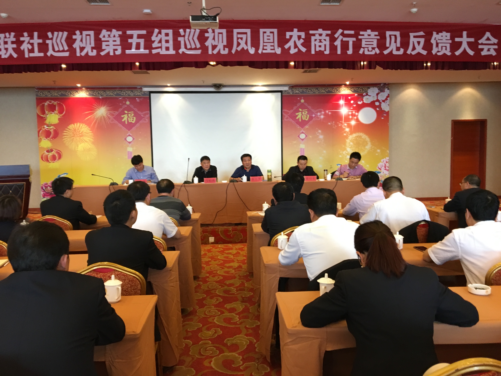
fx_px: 420
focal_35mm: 29
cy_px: 188
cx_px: 250
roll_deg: +0.5
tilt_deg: -2.5
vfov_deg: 48.2
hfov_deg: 61.7
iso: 200
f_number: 2.2
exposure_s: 1/20
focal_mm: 4.15
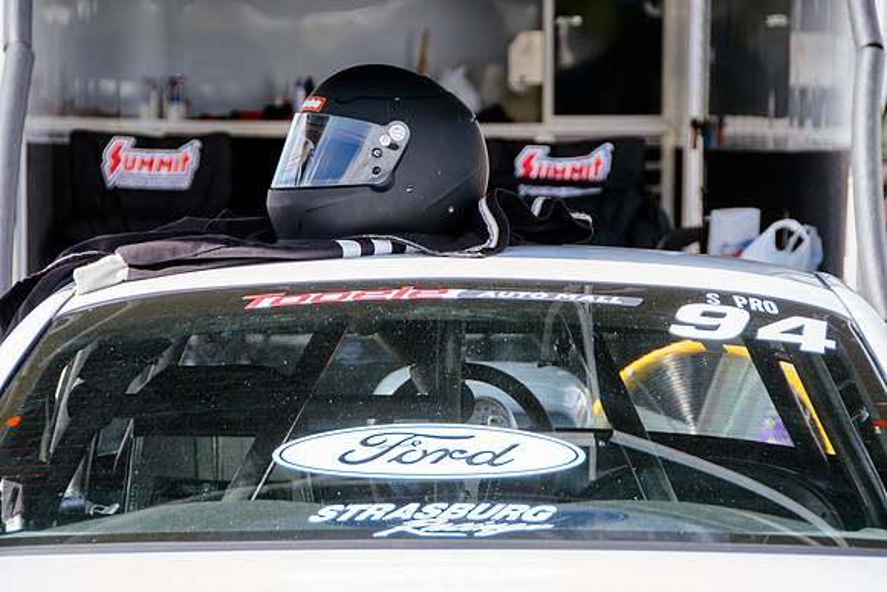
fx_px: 4073
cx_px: 465
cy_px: 296
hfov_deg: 12.4
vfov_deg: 8.3
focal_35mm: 165
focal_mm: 105
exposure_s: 1/200
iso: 250
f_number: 6.3
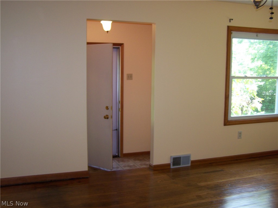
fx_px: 305
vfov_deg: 37.7
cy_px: 104
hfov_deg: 49.0
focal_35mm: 38
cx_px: 139
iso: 80
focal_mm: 6.3
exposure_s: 1/60
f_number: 2.8
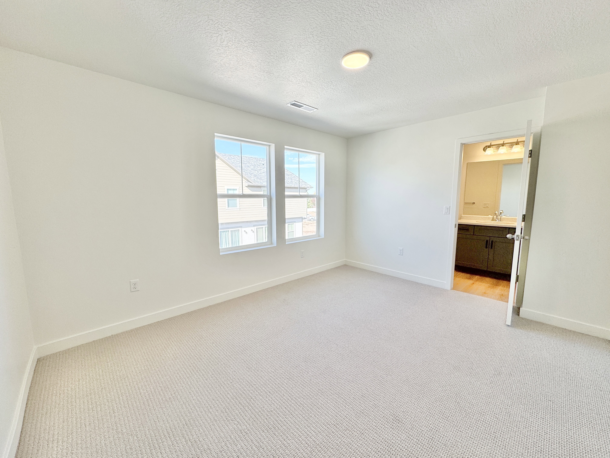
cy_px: 229
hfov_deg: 102.1
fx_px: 247
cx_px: 305
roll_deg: +0.2
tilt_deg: -7.5
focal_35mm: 14
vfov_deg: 85.7
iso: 40
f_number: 2.2
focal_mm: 2.22
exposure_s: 1/181
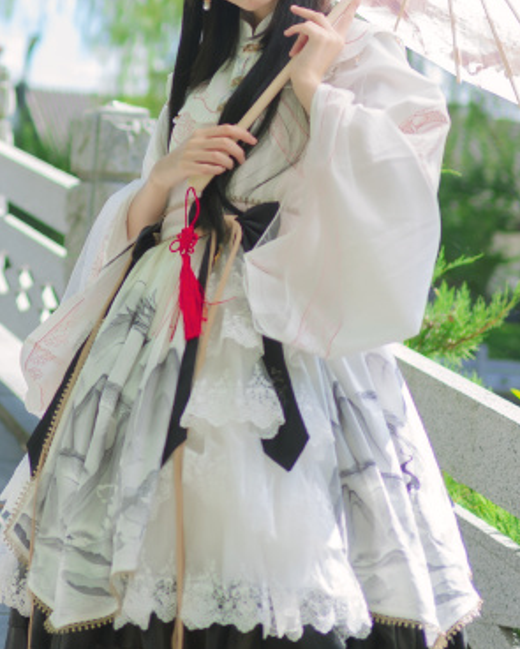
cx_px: 0
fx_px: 2056
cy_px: 108
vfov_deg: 17.7
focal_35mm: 107
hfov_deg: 14.2
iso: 80
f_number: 1.8
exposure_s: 1/1250
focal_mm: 35
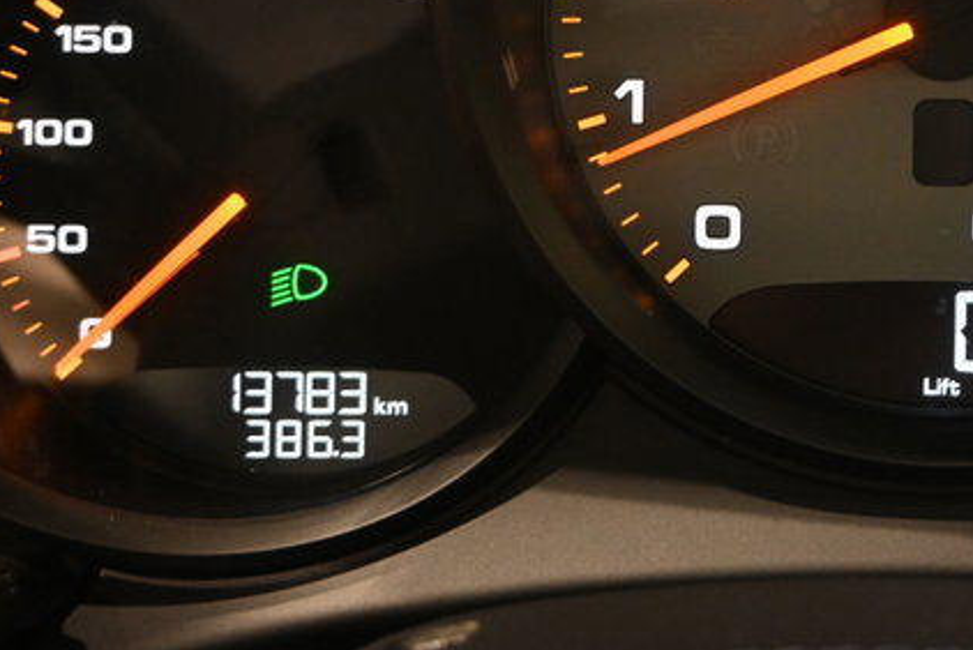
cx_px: 918
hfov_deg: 24.0
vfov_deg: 16.5
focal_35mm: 82
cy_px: 91
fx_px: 2213
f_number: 4
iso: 1400
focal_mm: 22.5
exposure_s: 1/40
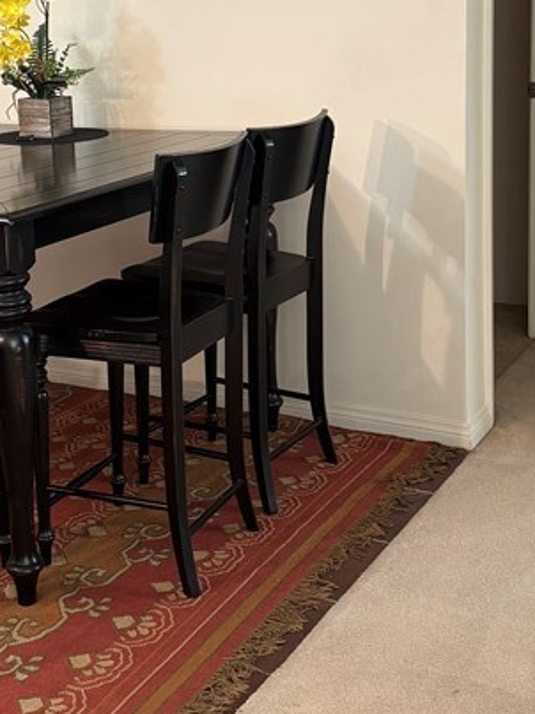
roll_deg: +1.9
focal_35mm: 61
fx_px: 1258
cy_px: 200
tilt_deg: -10.1
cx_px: 182
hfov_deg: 23.9
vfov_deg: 31.3
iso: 500
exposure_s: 1/60
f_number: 1.78
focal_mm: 6.76
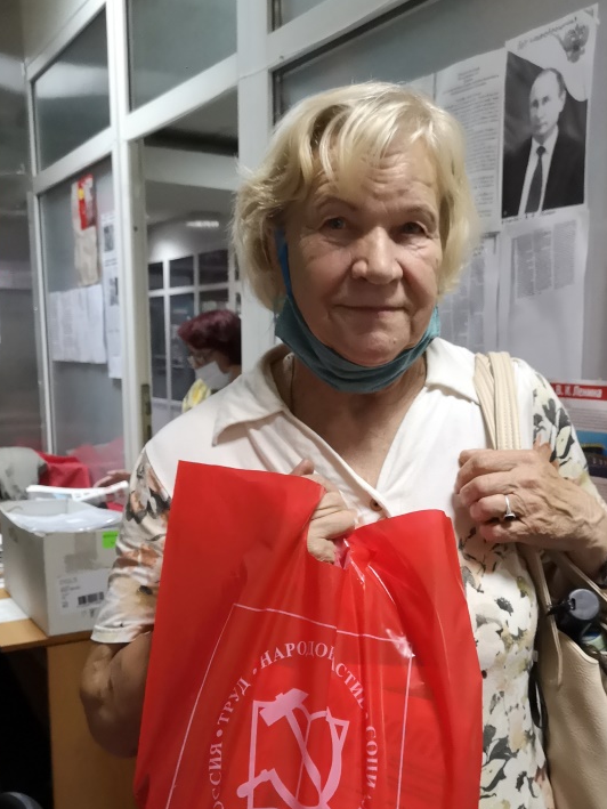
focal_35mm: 39
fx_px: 912
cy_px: 523
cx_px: 357
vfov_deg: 47.3
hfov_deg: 36.7
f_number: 1.8
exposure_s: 1/100
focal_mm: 3.95
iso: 640
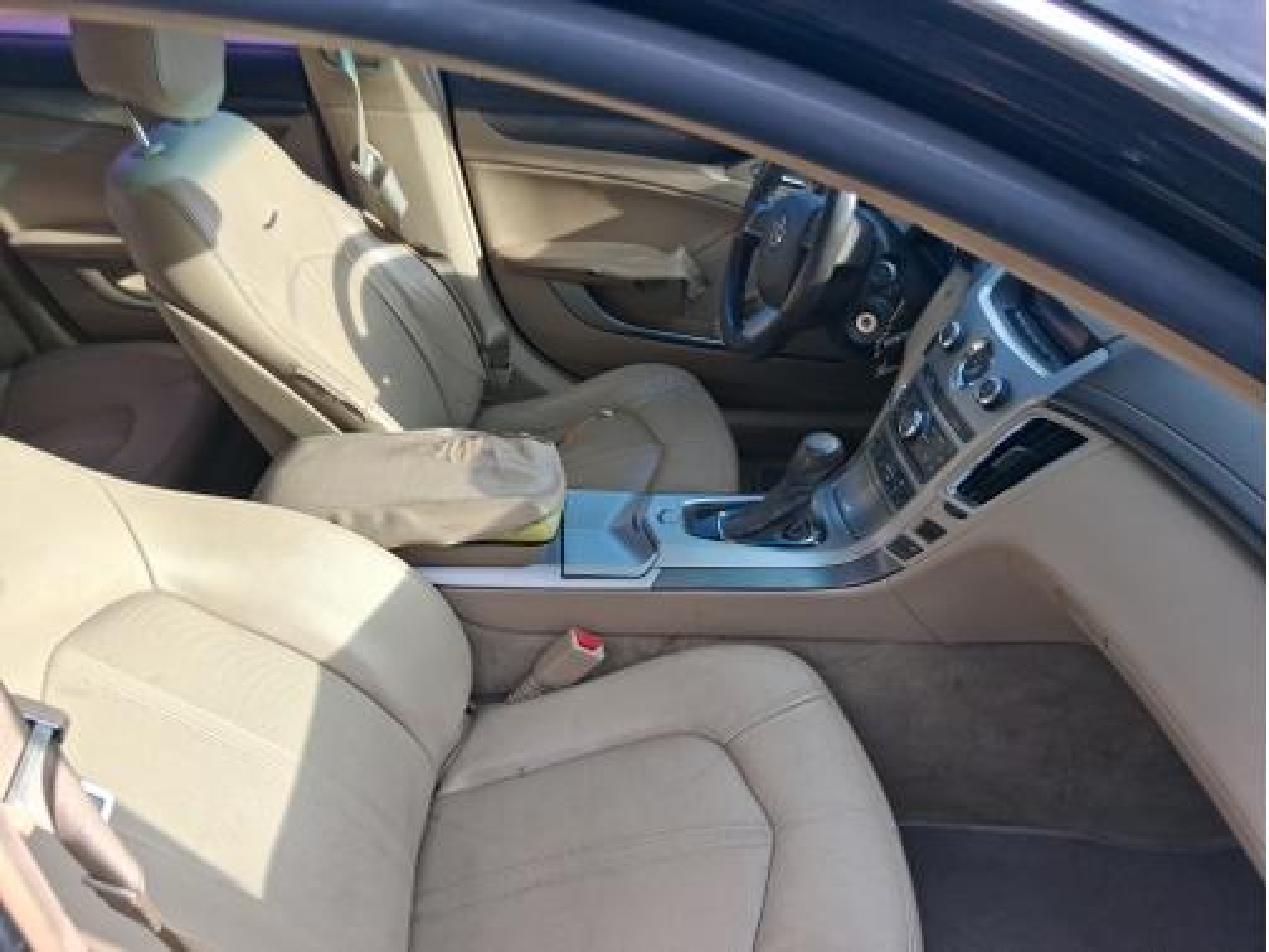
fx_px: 953
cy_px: 476
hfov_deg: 67.3
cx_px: 634
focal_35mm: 26
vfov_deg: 53.1
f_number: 1.8
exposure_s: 1/120
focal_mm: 3.98
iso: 25
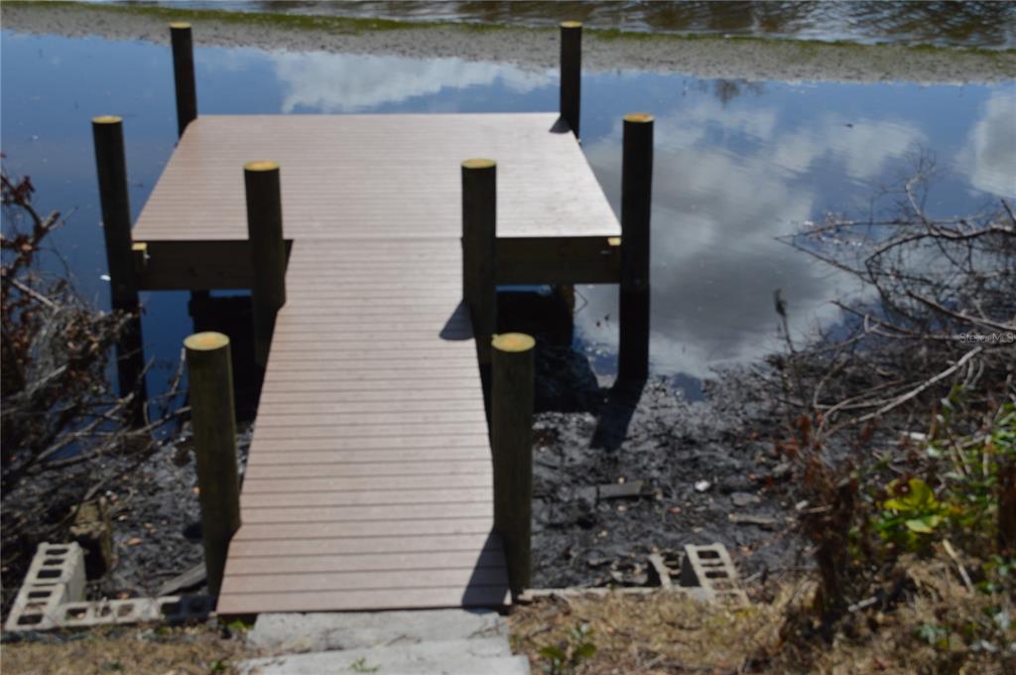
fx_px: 1353
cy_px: 338
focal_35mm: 48
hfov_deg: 41.2
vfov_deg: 28.0
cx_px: 508
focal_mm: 32
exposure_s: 1/320
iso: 100
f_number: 9
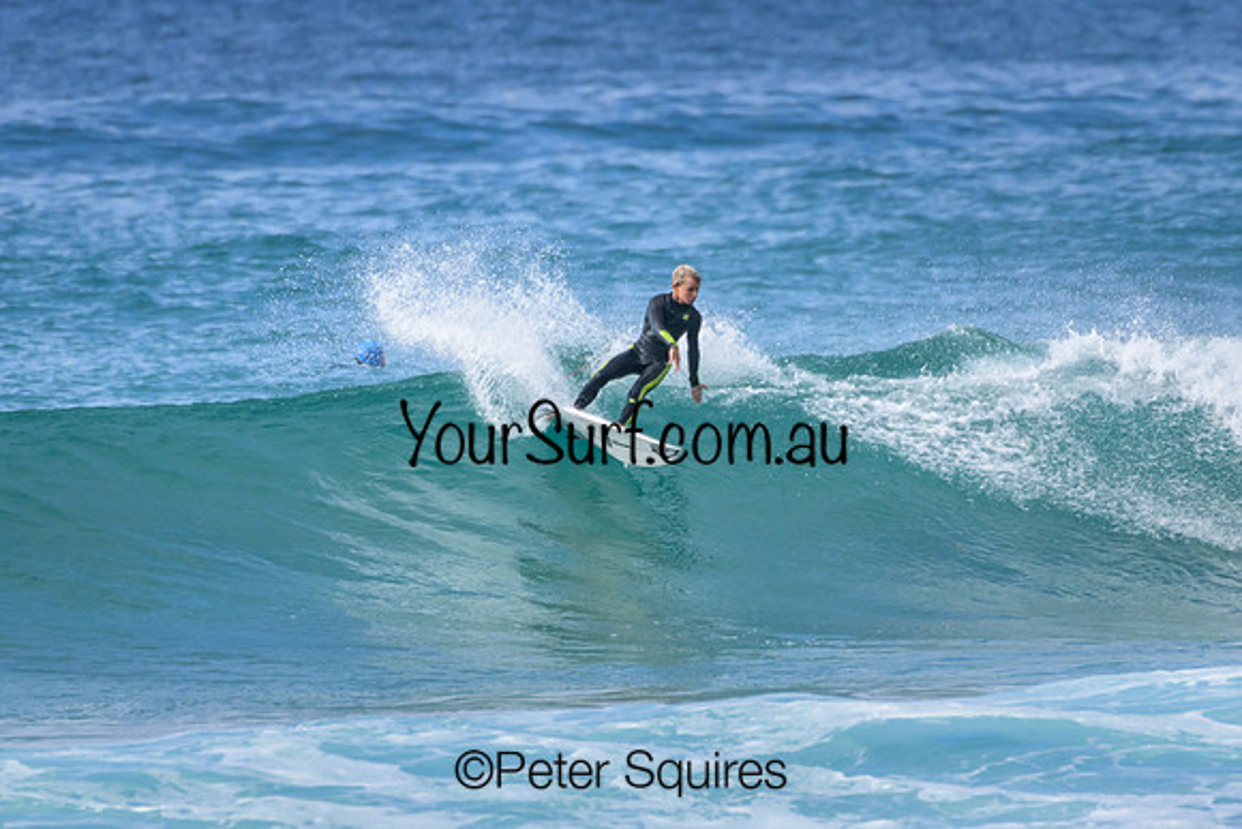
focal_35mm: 1000
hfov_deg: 2.1
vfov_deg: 1.4
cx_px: 621
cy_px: 414
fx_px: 34506
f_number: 11
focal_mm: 1000
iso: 1250
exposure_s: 1/2000
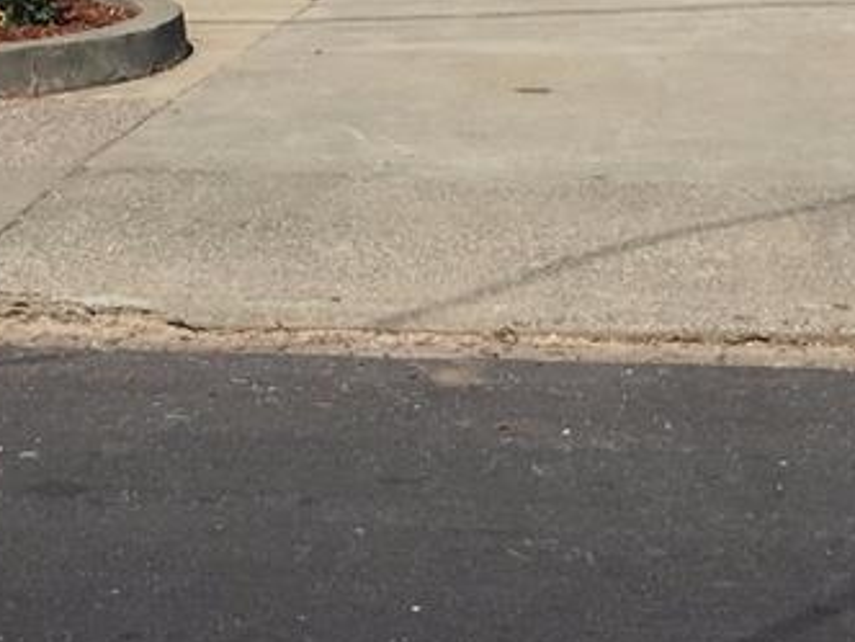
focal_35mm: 131
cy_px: -165
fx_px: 3236
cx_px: 451
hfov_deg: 15.1
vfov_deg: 11.1
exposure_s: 1/2331
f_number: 2.2
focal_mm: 4.15
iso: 25
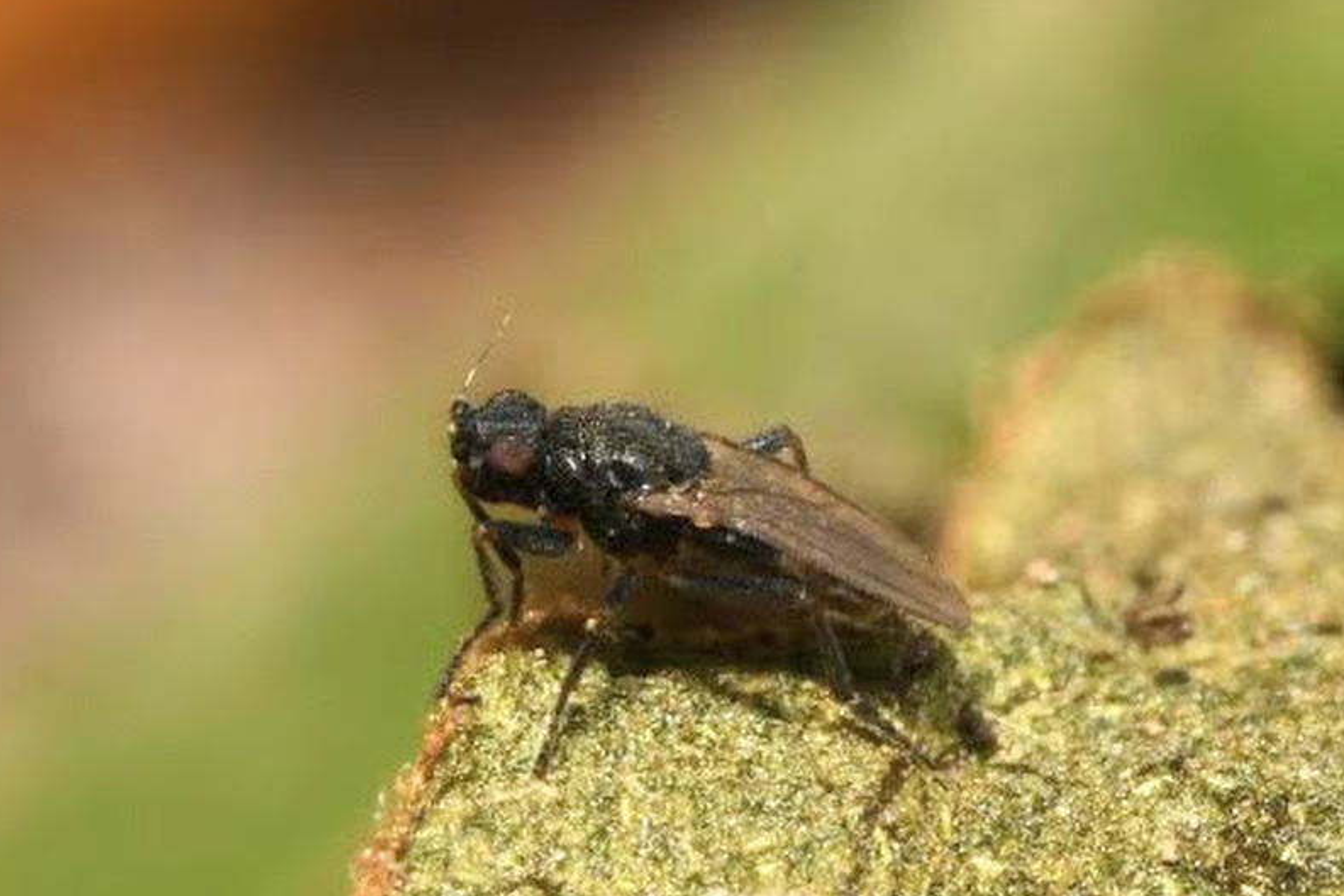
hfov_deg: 10.8
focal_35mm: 191
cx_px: 747
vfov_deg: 7.2
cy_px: 534
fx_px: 7117
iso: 250
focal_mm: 105
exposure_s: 1/60
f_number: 29
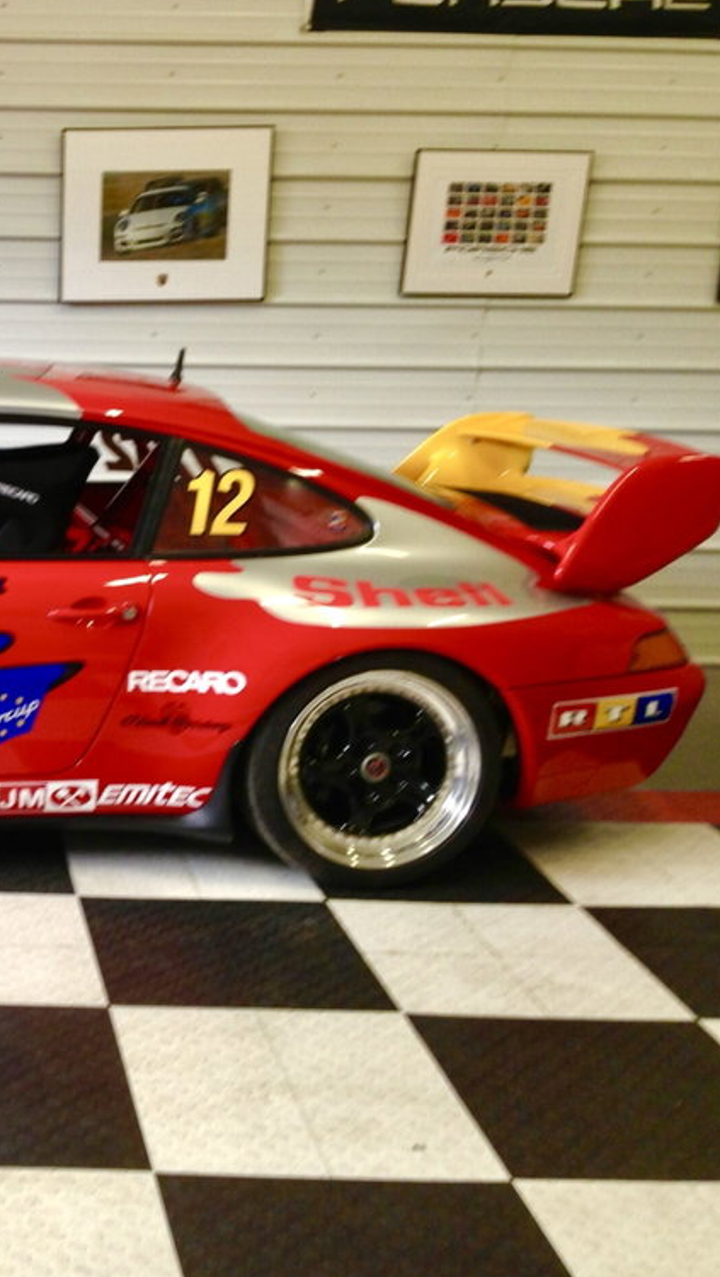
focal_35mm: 49
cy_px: 629
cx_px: -90
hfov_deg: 22.9
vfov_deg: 42.1
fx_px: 1661
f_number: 2.4
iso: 64
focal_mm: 4.13
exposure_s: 1/20
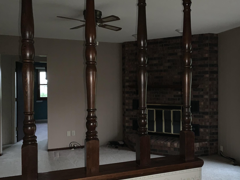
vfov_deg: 44.1
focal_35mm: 32
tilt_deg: -1.9
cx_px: 138
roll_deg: +0.7
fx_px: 222
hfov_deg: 56.6
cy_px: 95
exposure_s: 1/4
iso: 320
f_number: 1.8
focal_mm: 4.25
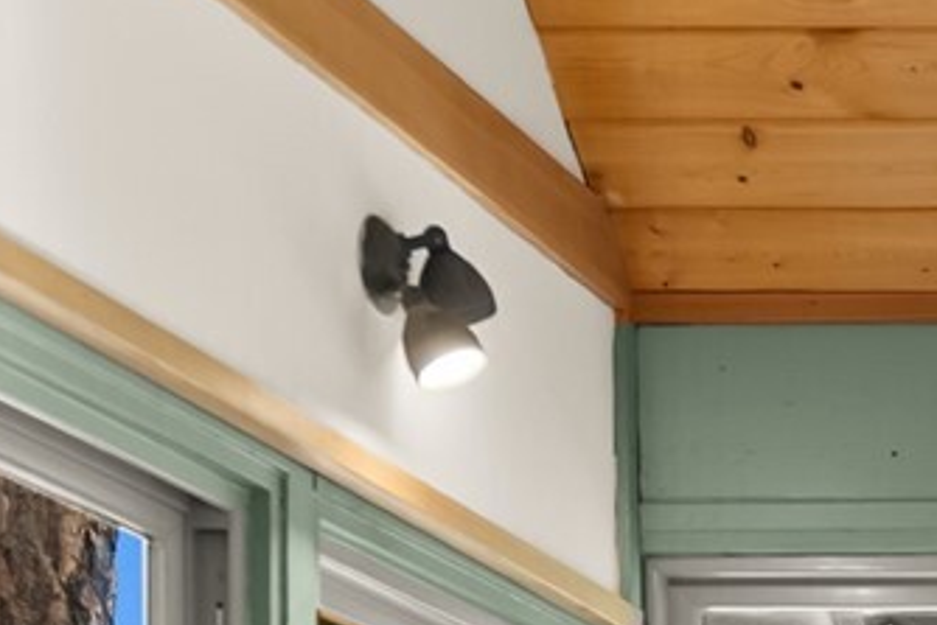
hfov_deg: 13.5
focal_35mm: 134
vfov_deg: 9.4
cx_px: 1766
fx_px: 3477
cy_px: 1379
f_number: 2.8
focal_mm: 26.3
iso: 400
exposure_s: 1/15
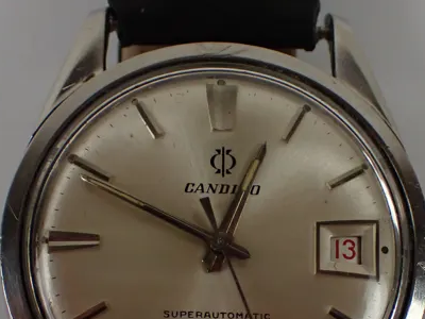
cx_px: 291
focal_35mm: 100
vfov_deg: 14.6
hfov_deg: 19.6
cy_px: 284
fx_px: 1228
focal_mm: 9.01
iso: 500
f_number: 3.2
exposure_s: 1/200
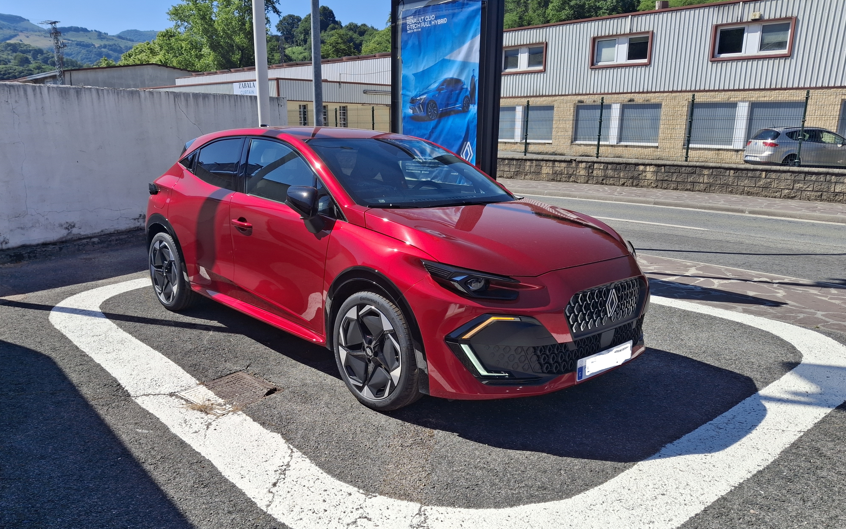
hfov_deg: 68.4
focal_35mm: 27
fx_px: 623
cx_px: 422
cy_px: 288
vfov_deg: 46.0
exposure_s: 1/1757
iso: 25
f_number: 1.8
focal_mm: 4.69
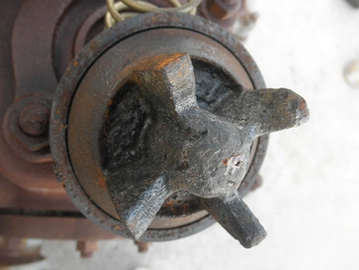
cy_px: 135
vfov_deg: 49.7
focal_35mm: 28
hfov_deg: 63.4
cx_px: 180
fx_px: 290
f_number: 3
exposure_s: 1/30
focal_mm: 5
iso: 64
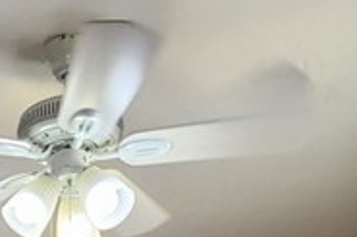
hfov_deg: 24.8
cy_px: 524
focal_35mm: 75
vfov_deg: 14.1
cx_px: -54
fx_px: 743
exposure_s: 1/60
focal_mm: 2.2
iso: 125
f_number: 2.2
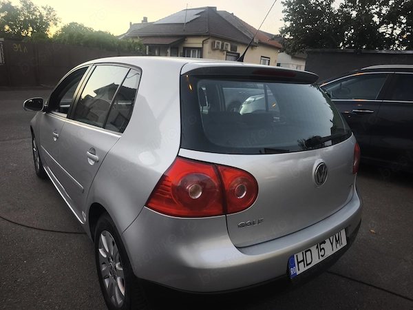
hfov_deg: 73.9
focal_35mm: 23
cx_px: 206
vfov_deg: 58.9
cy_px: 155
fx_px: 274
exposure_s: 1/100
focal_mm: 6.57
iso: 100
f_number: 1.6
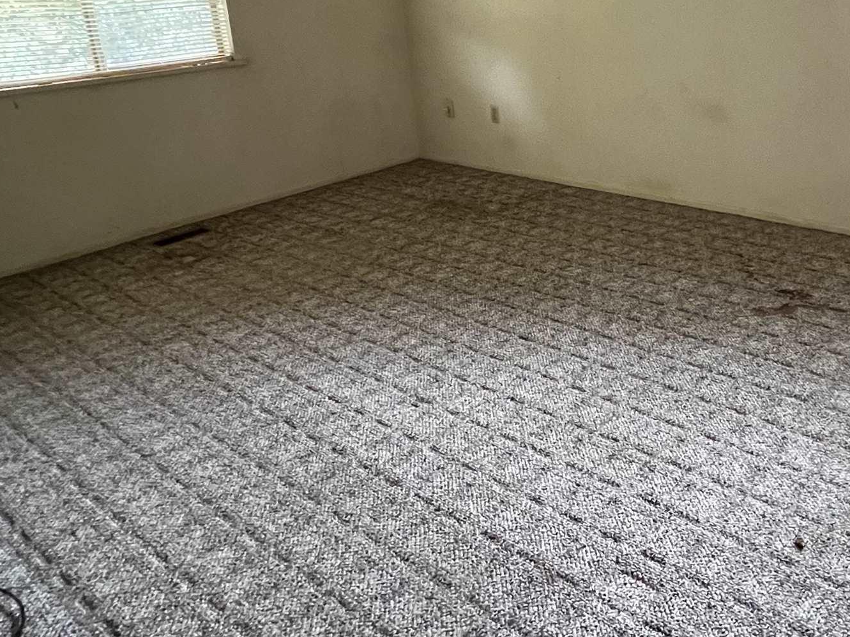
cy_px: 171
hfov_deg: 57.1
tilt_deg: -15.9
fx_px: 737
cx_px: 634
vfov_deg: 45.4
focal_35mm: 30
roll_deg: +1.6
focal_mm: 1.57
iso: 1000
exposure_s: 1/50
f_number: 1.8
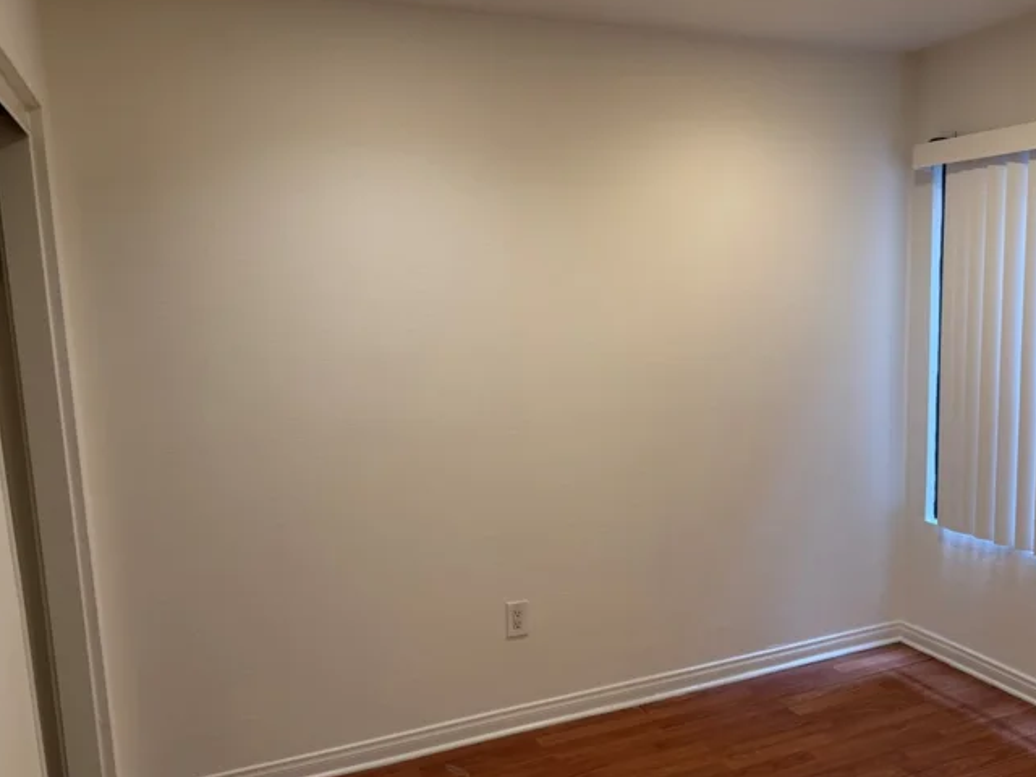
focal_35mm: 28
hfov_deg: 63.4
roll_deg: +1.7
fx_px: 838
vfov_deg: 49.7
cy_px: 403
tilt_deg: -6.8
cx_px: 532
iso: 125
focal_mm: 6.76
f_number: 1.78
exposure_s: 1/60
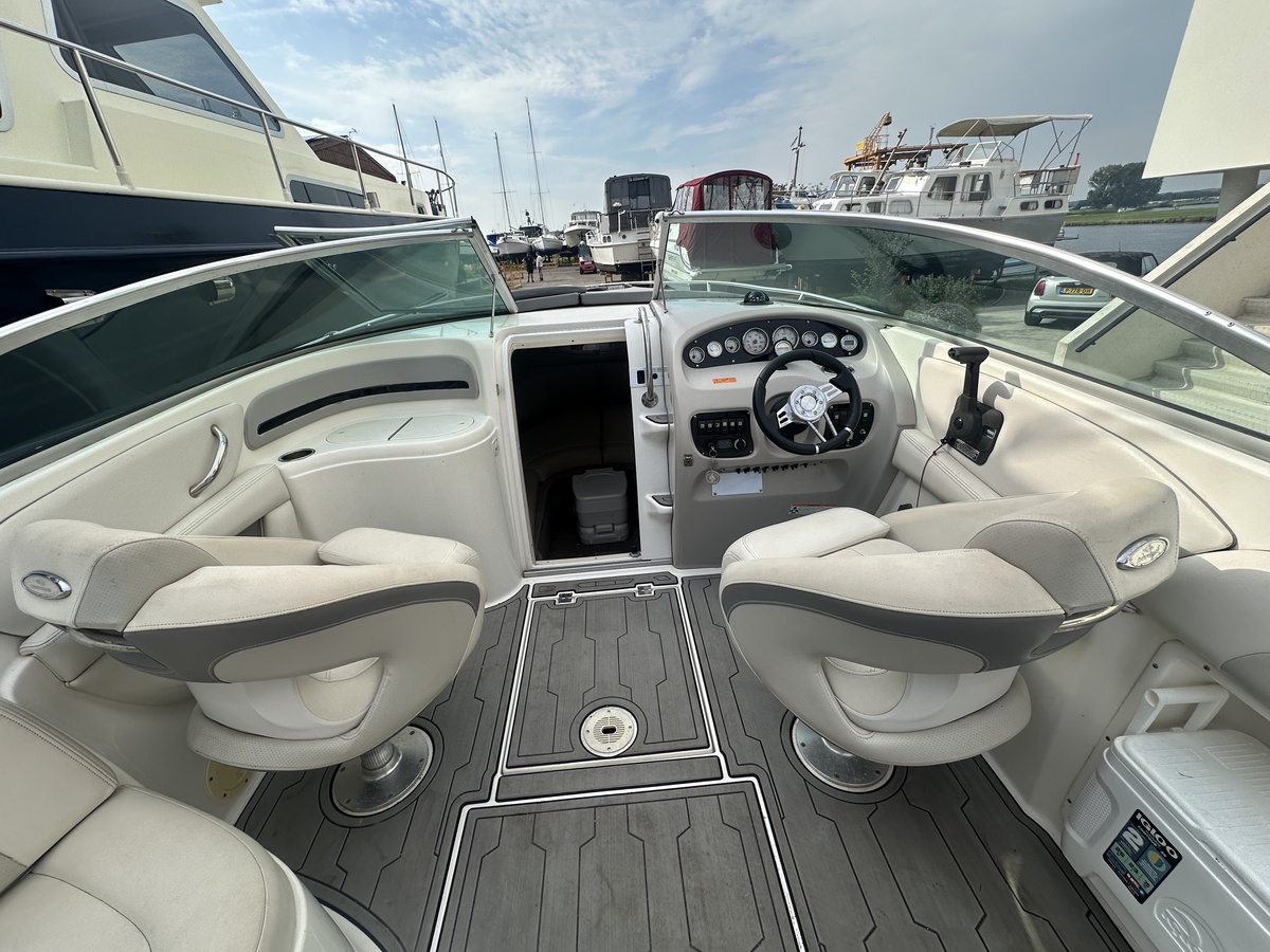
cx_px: 635
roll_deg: +3.9
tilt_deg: -24.6
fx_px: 514
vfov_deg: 85.7
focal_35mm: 14
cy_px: 476
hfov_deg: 102.1
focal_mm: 2.22
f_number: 2.2
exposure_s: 1/1575
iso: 40
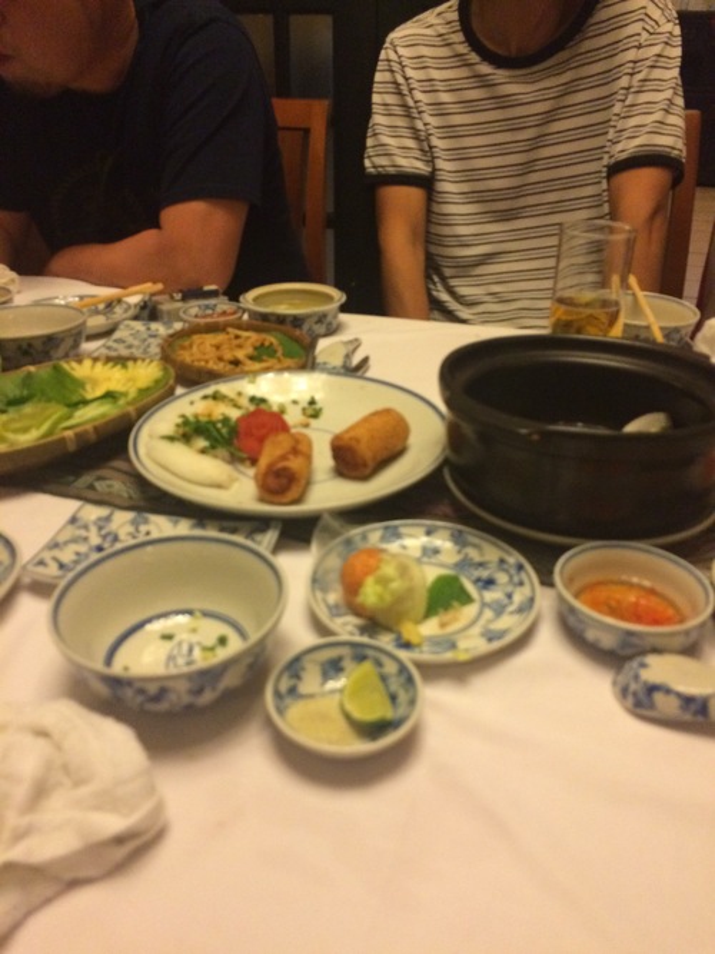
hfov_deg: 48.2
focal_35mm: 29
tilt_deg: -30.1
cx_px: 358
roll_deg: +1.4
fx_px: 799
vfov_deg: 61.7
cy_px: 477
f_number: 2.2
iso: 250
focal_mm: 4.15
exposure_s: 1/25
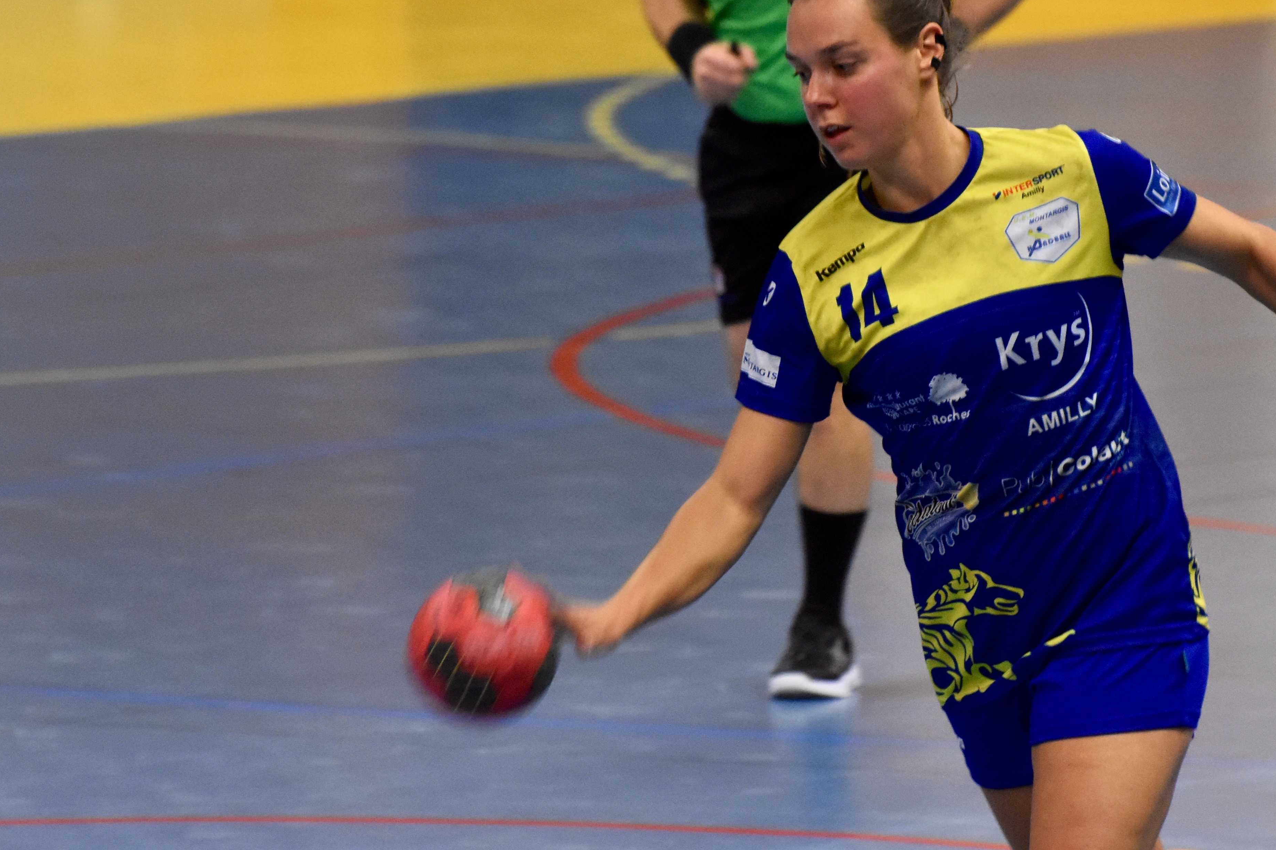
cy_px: 345
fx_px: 18039
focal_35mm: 509
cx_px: 809
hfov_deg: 4.1
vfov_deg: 2.7
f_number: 5.3
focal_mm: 210
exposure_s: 1/200
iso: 3200
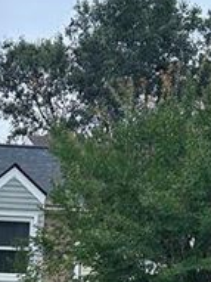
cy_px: 389
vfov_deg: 19.5
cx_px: -43
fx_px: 740
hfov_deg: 15.6
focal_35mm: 91
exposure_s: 1/1449
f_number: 1.5
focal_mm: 5.7
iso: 50
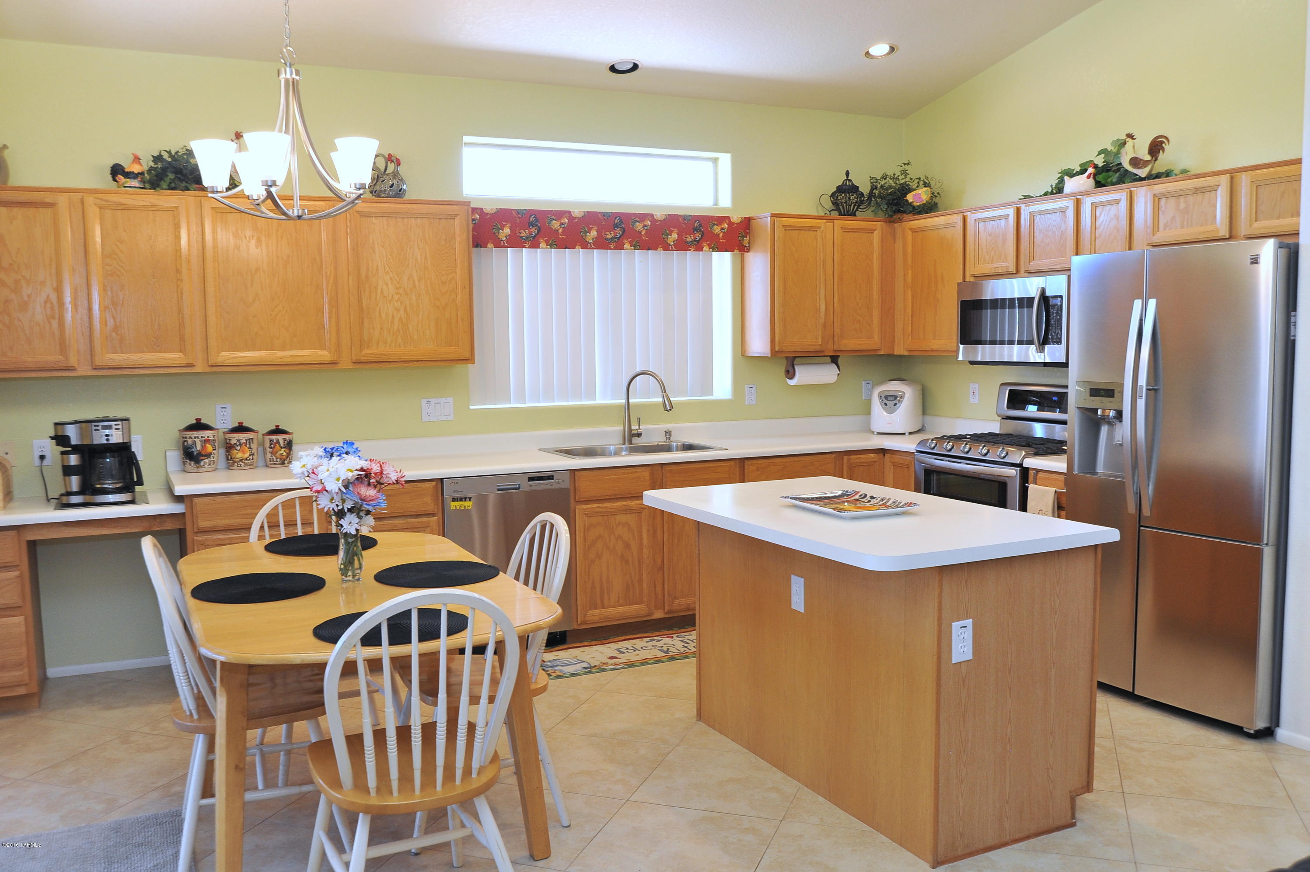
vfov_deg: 41.1
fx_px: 1164
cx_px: 655
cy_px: 436
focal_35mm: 32
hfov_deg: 58.7
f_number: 7.1
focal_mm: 32
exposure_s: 1/40
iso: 1000
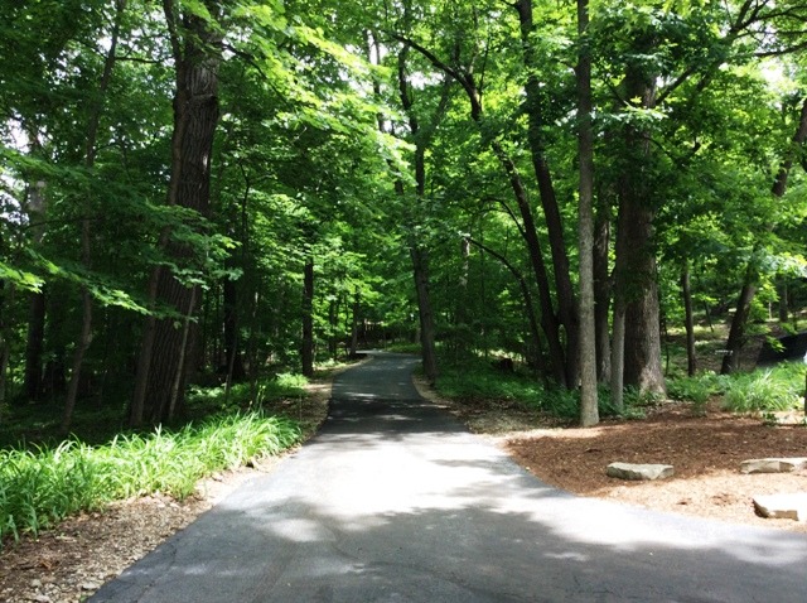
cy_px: 302
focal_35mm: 32
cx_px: 404
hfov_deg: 56.9
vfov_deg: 44.1
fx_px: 745
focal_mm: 3.3
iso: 40
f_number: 2.4
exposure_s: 1/120
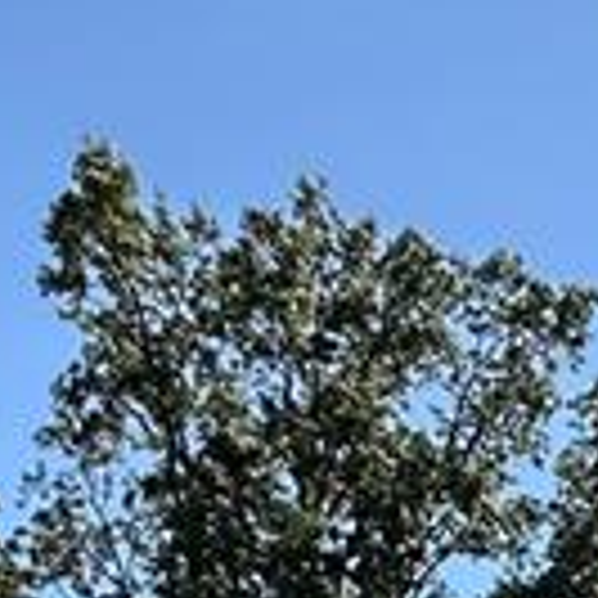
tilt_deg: -5.7
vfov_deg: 13.6
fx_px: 1857
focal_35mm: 95
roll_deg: -0.2
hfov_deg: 16.7
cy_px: 1412
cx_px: 877
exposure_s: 1/1147
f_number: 2.2
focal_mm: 2.22
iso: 40
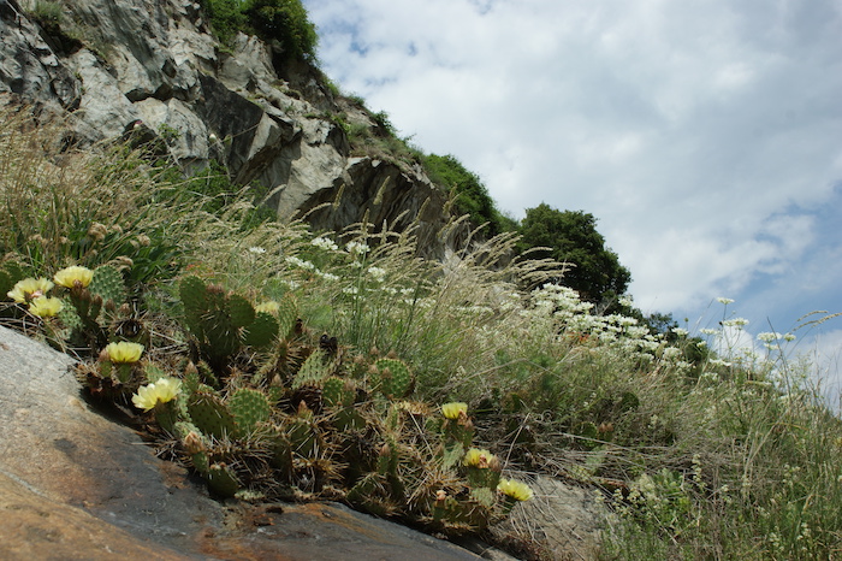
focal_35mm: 36
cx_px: 421
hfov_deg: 53.2
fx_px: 842
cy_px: 280
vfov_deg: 36.8
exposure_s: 1/160
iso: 100
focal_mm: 24
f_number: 11
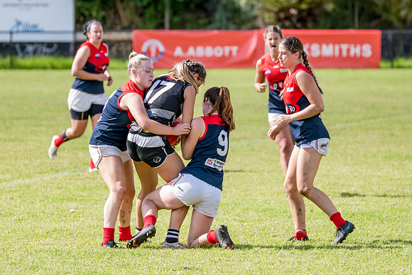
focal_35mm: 431
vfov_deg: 3.2
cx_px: 161
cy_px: 136
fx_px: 4929
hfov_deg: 4.8
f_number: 7.1
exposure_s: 1/1600
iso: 800
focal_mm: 280
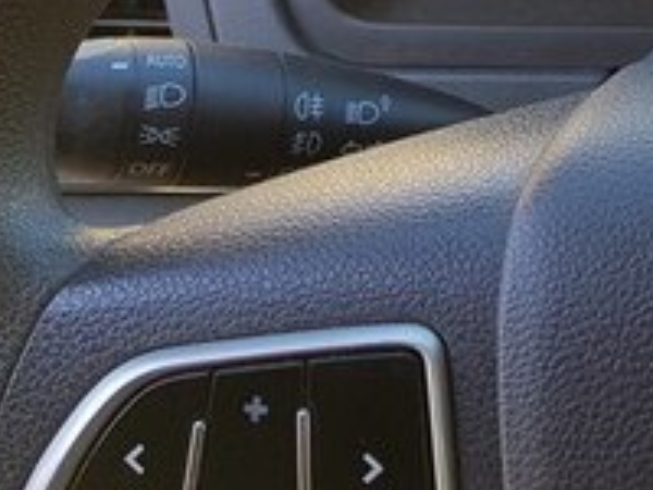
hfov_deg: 19.3
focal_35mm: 86
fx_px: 1622
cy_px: -113
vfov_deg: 16.4
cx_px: 1035
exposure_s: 1/125
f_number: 1.7
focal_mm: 4.2
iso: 40
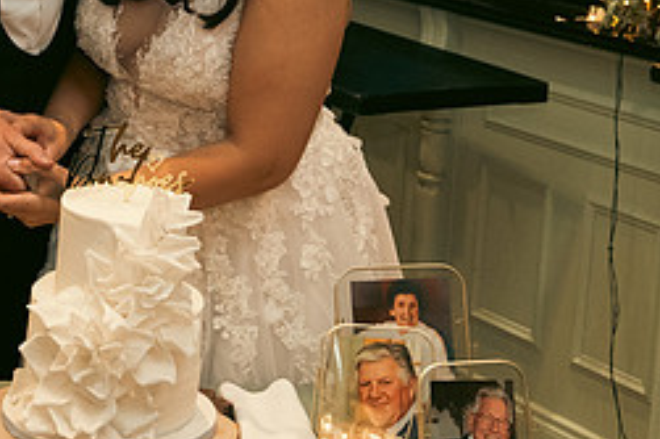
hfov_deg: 20.8
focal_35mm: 97
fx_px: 1777
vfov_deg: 13.9
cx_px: 121
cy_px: 35
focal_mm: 28
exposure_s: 1/160
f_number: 3.5
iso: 2500
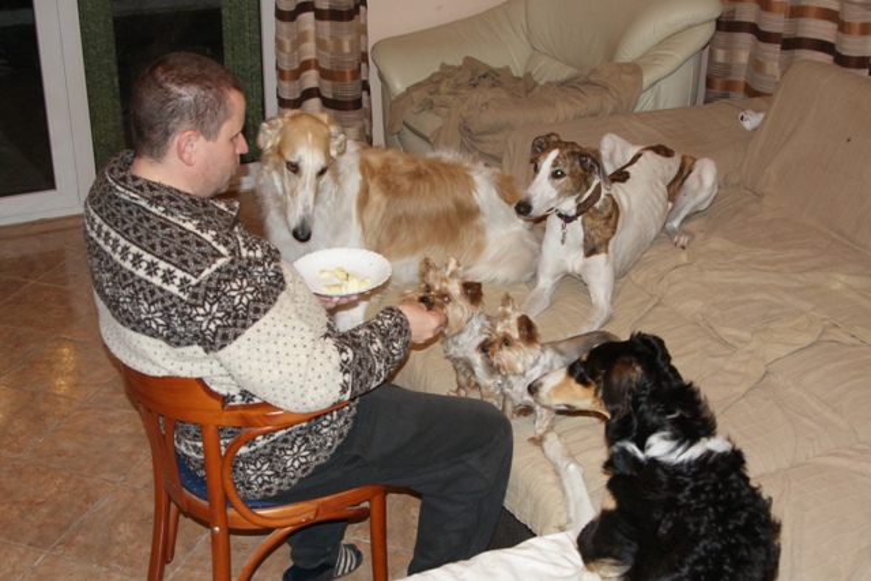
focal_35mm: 36
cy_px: 290
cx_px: 436
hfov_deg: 53.1
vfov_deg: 36.9
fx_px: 871
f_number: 5.6
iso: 400
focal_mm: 24
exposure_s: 1/60
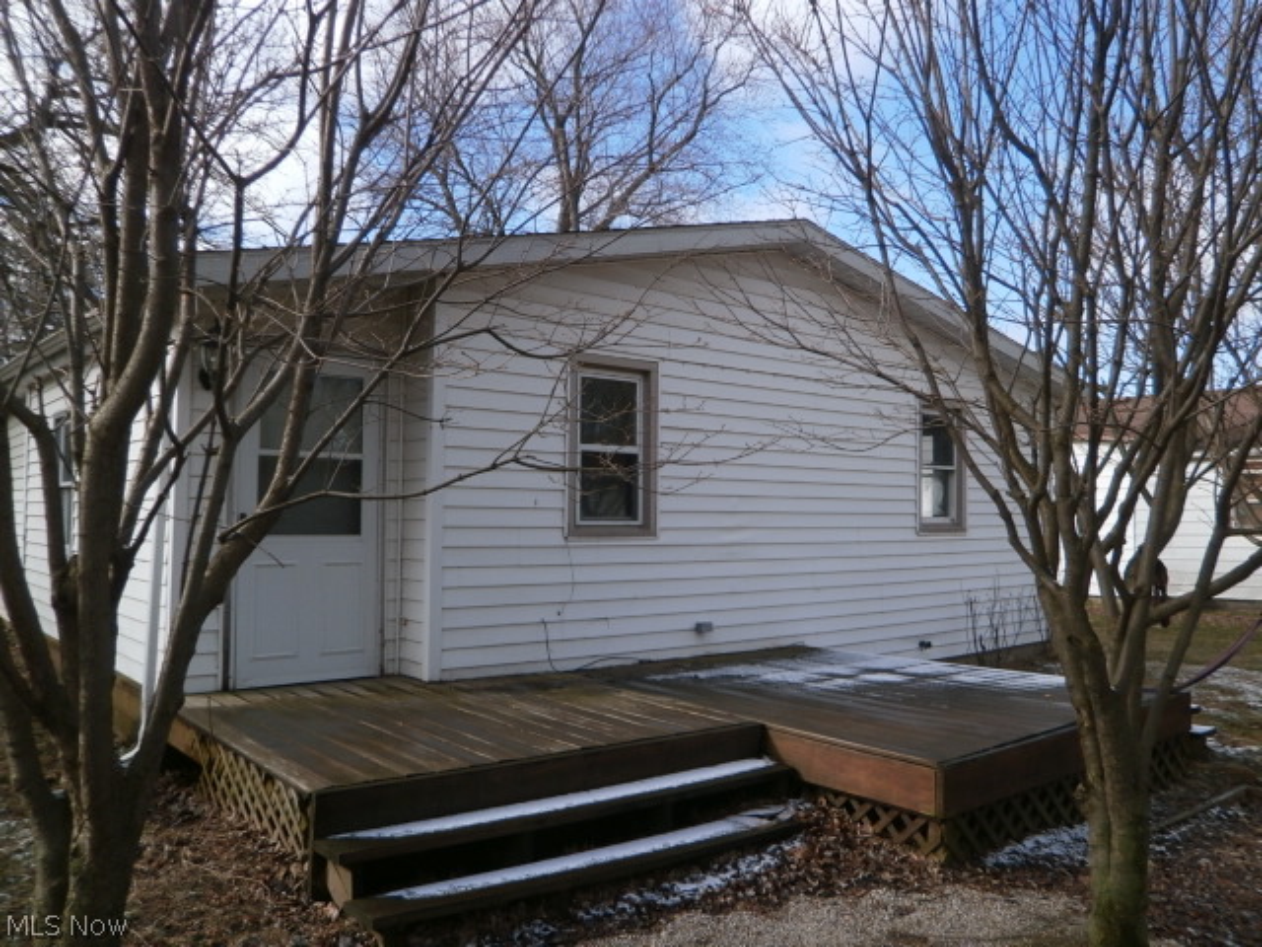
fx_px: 948
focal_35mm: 26
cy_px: 474
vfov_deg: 53.1
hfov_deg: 67.3
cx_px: 631
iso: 100
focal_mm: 4.7
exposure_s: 1/800
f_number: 2.8
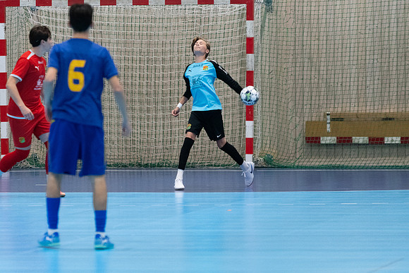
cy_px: 136
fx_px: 3507
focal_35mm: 309
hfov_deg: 6.7
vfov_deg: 4.5
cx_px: 204
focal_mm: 200
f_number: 3.2
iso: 5600
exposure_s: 1/640
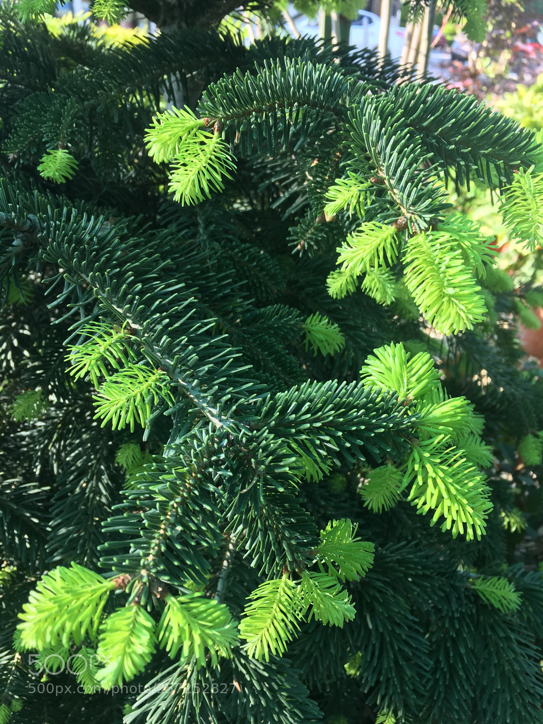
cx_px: 272
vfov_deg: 61.7
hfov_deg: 48.2
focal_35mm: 29
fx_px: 607
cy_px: 362
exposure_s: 1/111
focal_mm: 4.15
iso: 25
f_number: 2.2
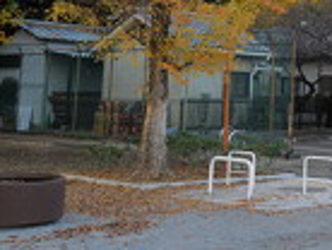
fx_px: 749
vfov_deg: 18.3
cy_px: -23
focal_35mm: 78
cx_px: 358
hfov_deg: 23.5
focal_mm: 28
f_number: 3.2
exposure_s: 1/60
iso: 100
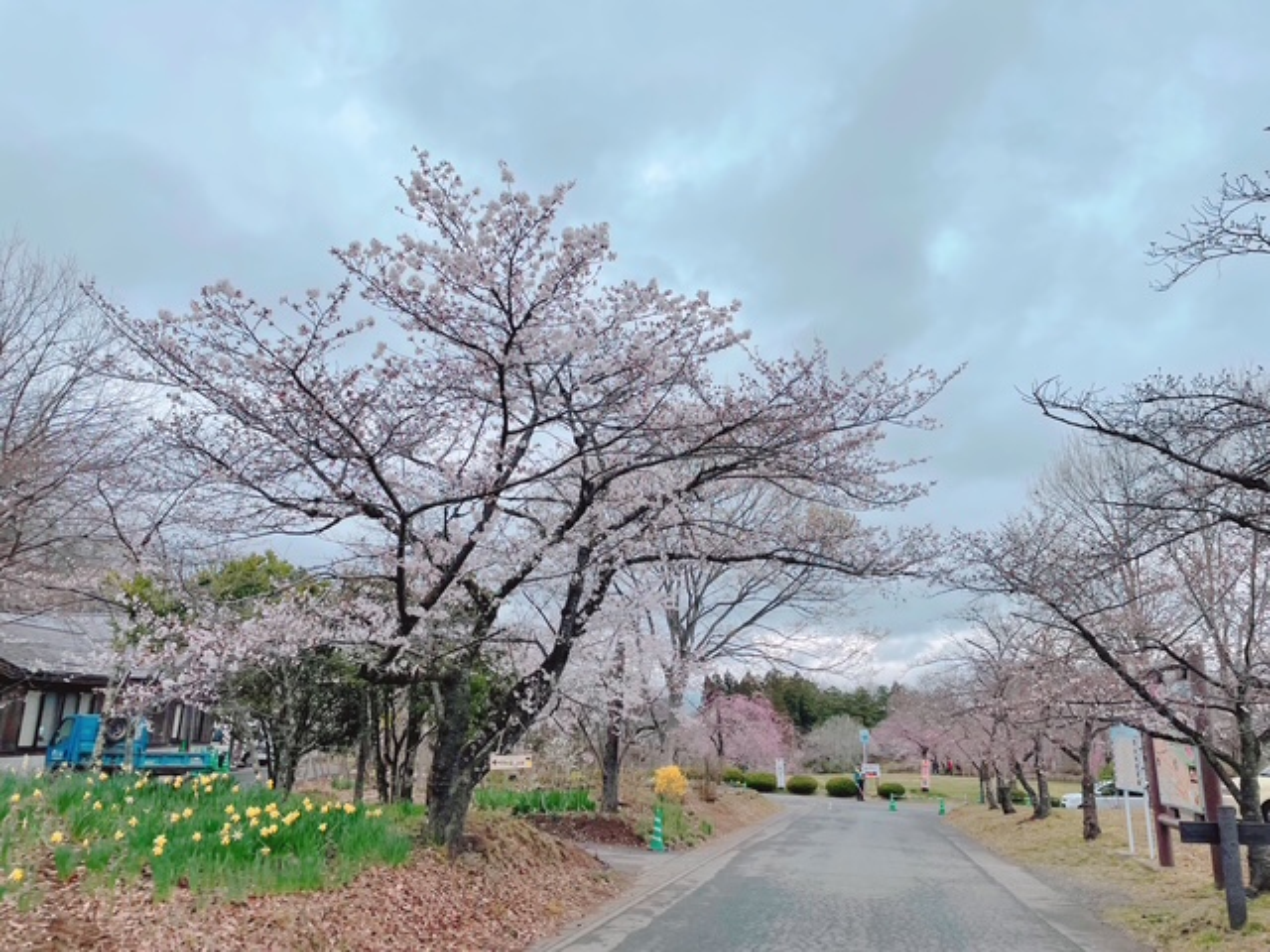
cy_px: 476
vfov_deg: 53.1
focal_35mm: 26
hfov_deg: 67.3
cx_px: 635
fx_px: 954
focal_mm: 4.2
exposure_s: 1/2681
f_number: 1.6
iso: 32
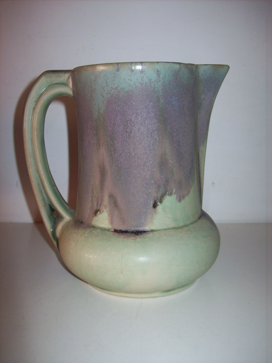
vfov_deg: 51.4
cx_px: 136
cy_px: 182
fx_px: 377
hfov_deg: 39.6
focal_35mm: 36
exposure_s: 1/64
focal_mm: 6
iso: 80
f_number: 2.7
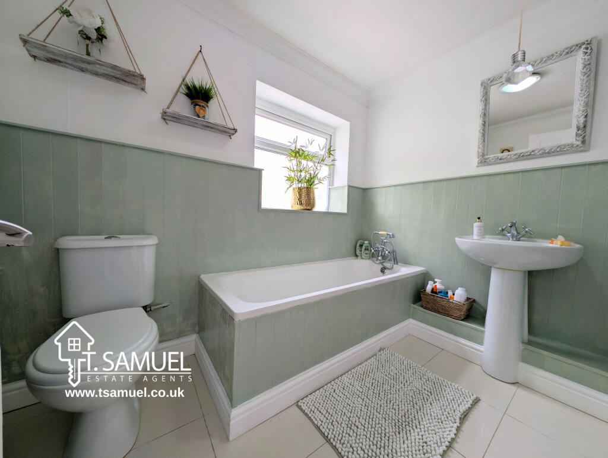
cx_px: 304
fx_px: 211
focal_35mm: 12
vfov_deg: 94.6
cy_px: 229
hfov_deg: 110.5
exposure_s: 1/47
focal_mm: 2.23
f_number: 1.95
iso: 49
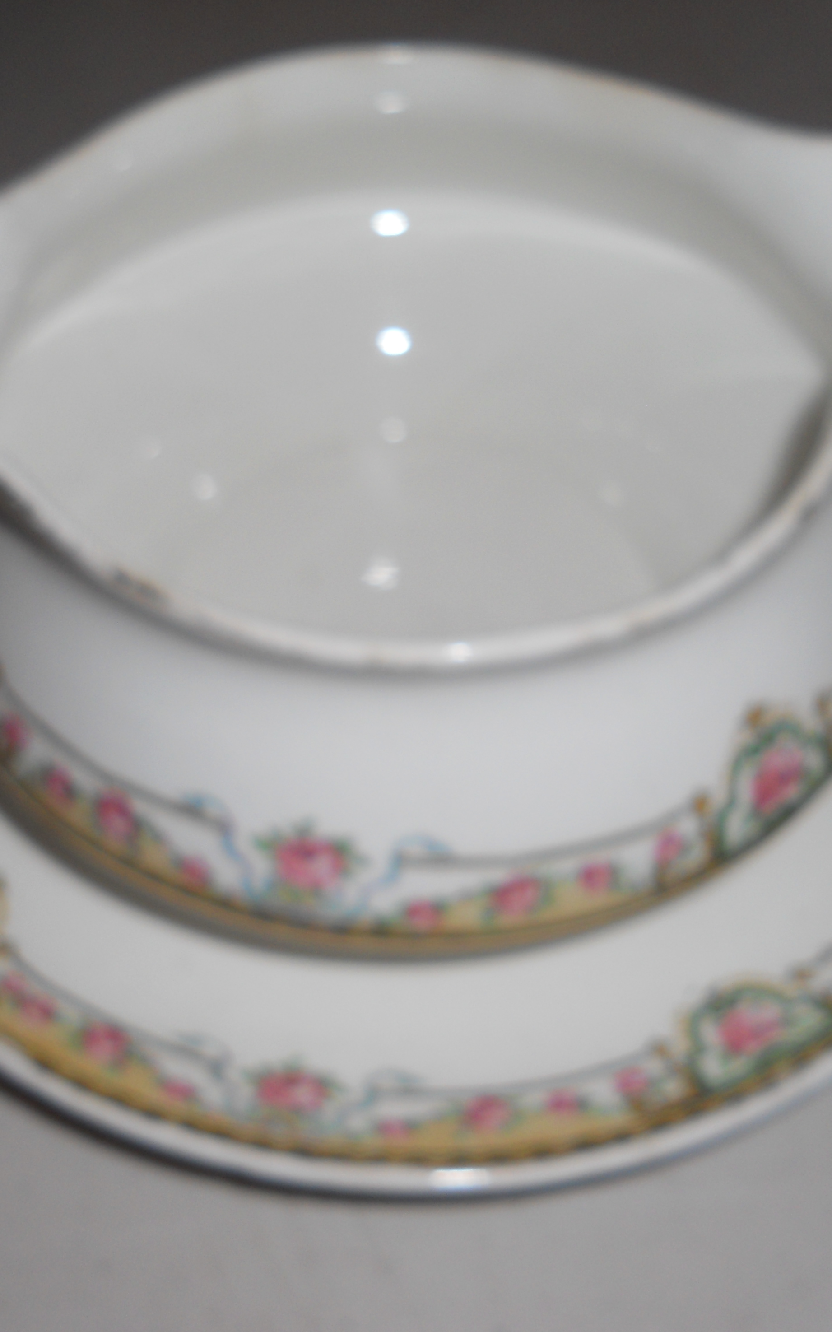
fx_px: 1669
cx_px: 405
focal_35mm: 46
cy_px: 667
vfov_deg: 43.5
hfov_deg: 28.0
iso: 80
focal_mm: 5.8
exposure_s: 1/25
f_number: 8.8
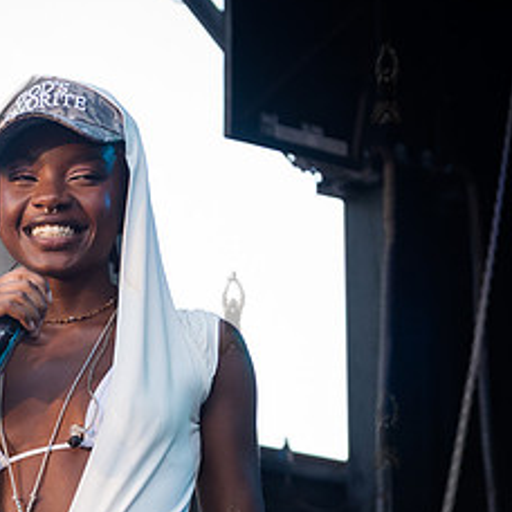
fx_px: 2661
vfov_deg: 11.0
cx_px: -87
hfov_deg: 10.8
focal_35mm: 159
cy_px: 378
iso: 1000
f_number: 4
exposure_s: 1/800
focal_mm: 62
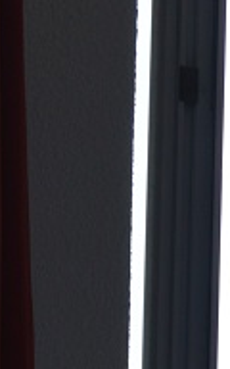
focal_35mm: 248
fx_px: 2487
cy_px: 597
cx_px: 663
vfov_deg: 8.2
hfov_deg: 5.1
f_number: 5.6
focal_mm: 26
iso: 220
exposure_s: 1/125
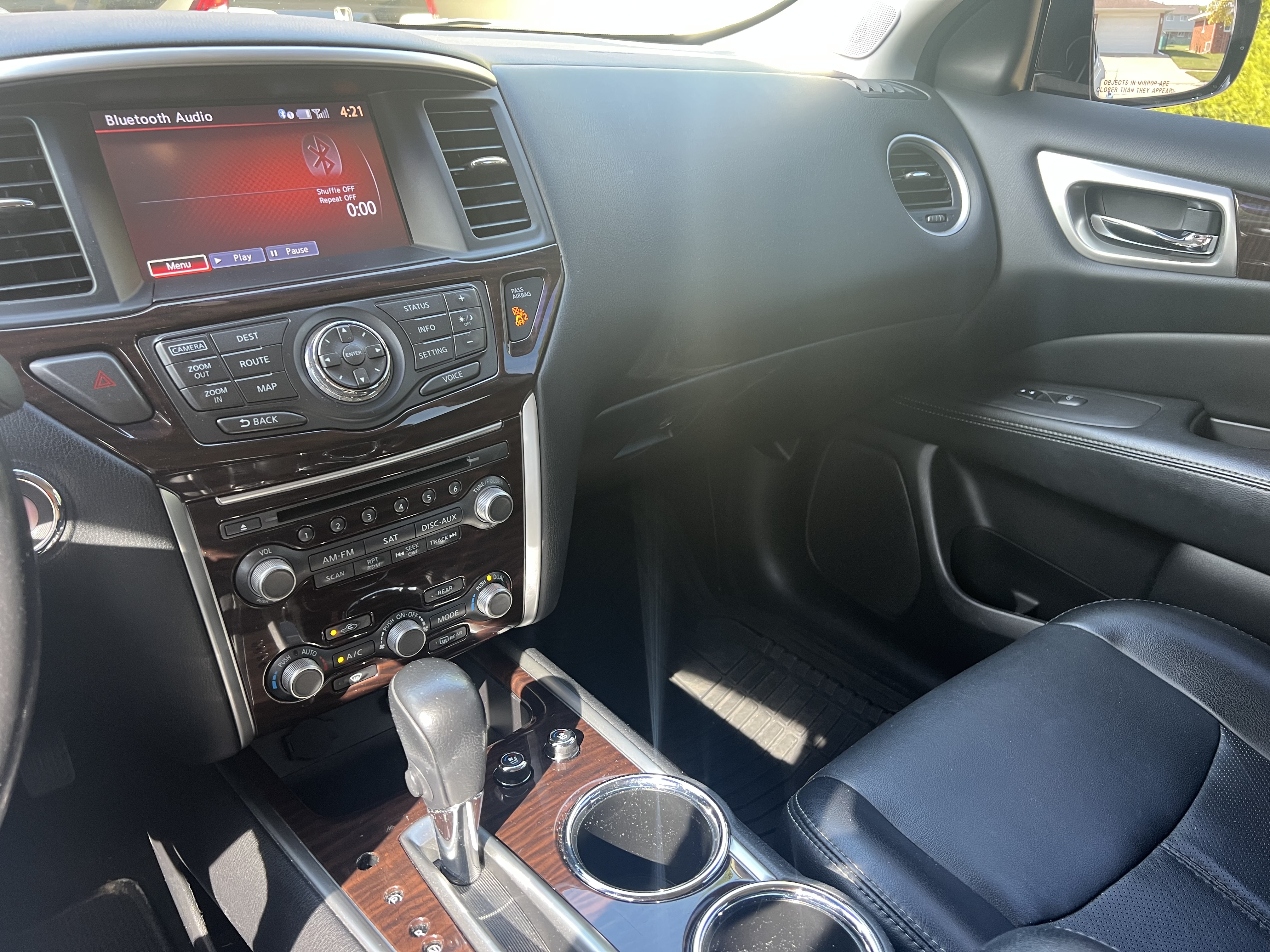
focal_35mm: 26
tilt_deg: -23.7
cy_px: 476
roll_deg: +0.3
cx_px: 635
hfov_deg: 67.3
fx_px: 954
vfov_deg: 53.1
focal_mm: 5.7
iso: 125
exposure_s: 1/85
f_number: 1.5
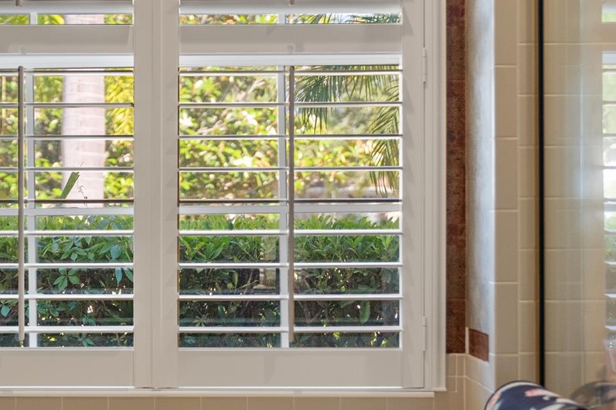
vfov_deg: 18.4
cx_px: 167
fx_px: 1265
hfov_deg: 27.1
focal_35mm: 74
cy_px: 236
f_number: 2.8
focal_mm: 43
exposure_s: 1/320
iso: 800
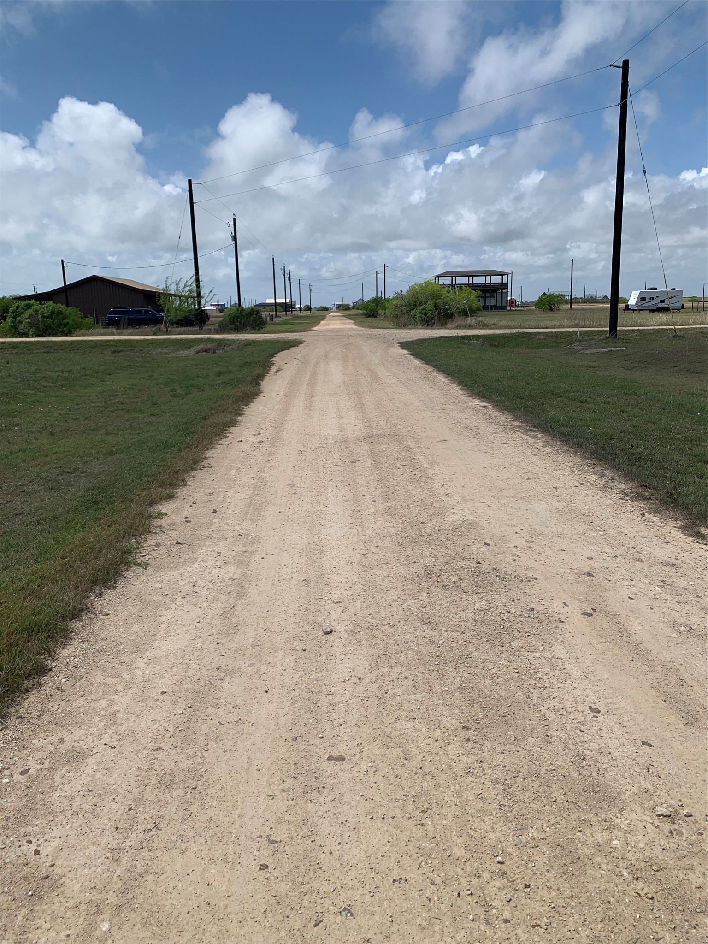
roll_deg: +1.6
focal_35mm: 26
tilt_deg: -11.9
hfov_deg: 53.1
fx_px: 709
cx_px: 354
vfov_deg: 67.3
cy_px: 472
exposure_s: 1/4098
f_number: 1.8
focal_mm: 4.25
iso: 25
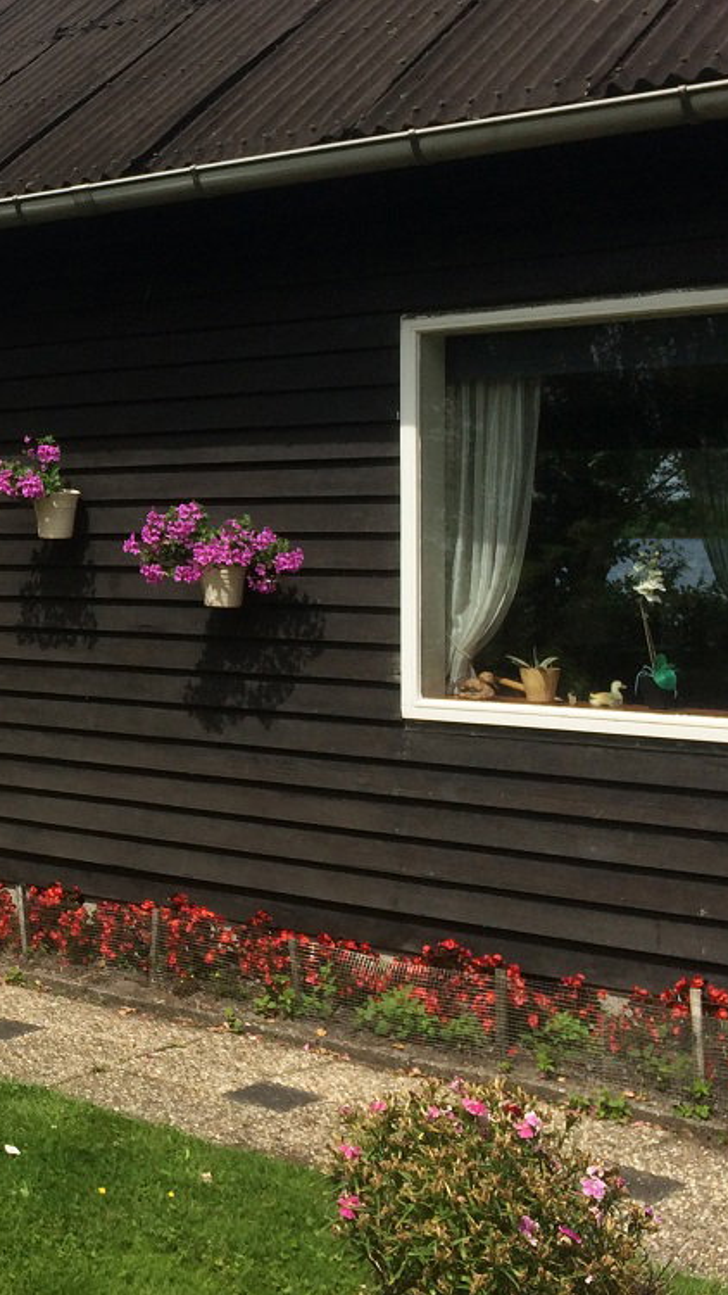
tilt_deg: +2.3
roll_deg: +0.9
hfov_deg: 20.6
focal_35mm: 55
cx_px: -116
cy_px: 473
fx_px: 1887
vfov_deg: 37.6
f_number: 2.2
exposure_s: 1/2933
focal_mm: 4.15
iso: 32
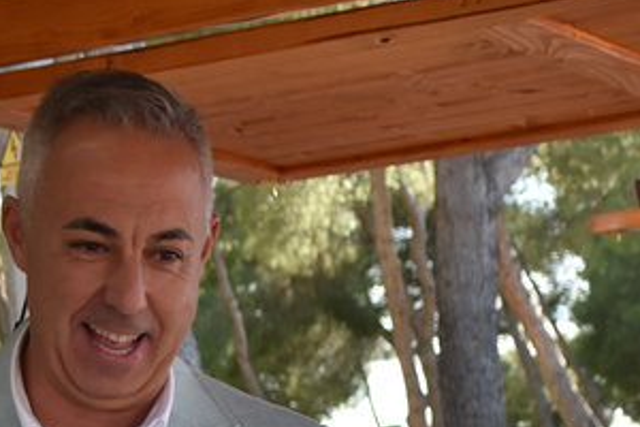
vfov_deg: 9.6
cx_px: 441
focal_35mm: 140
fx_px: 2480
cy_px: 596
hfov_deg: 14.7
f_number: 4.2
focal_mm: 31
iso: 560
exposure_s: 1/1000
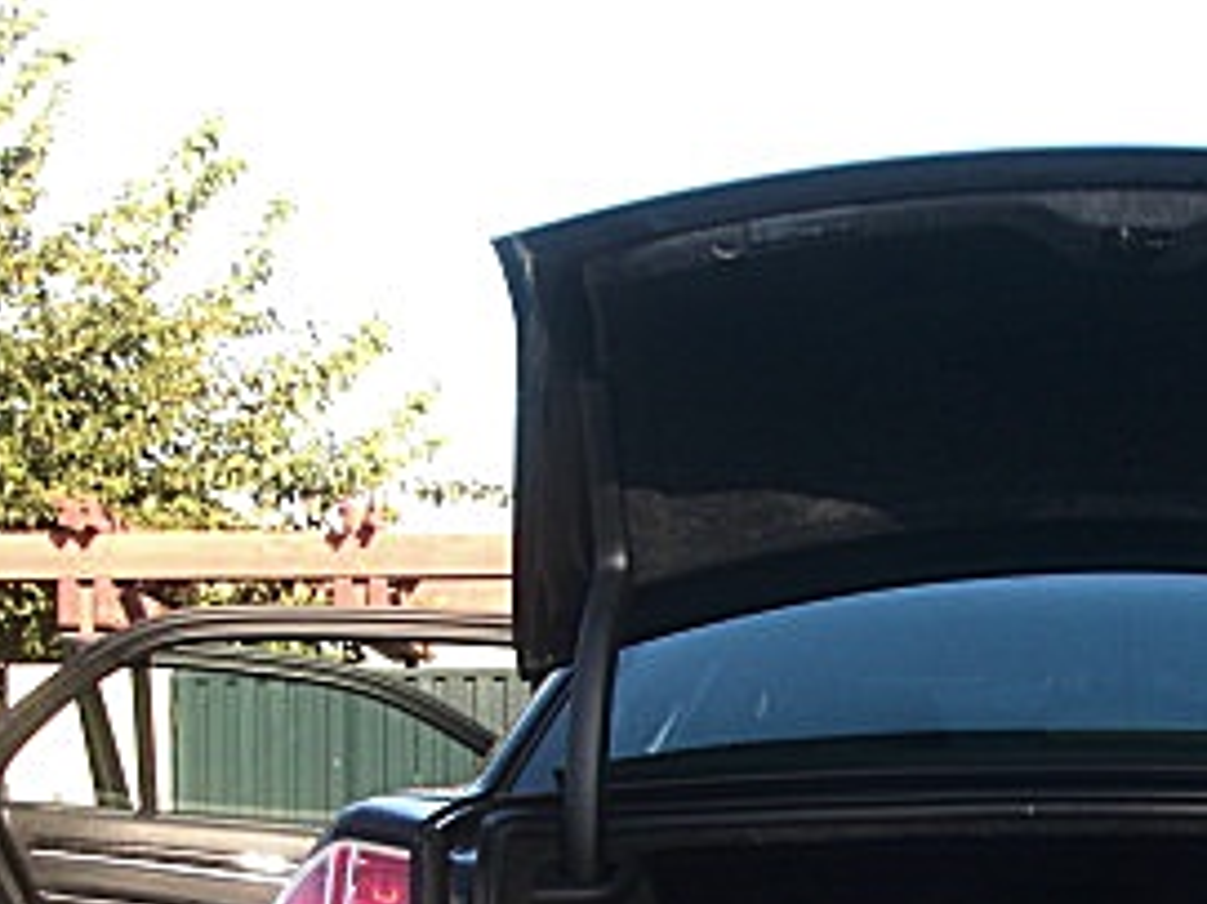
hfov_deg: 22.4
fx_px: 2962
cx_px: 1118
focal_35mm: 85
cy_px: 891
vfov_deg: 17.0
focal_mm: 6.3
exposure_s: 1/160
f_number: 2.8
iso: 50
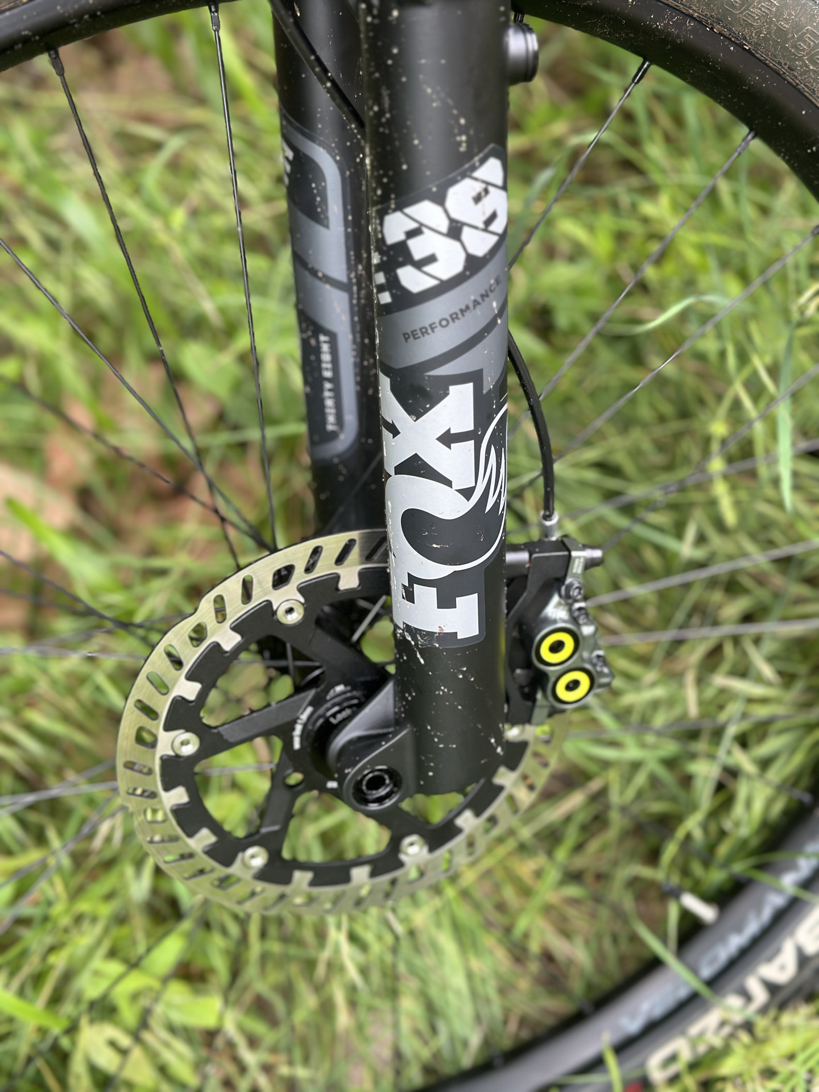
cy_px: 546
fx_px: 1514
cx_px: 410
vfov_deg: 39.7
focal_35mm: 48
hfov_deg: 30.3
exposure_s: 1/201
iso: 80
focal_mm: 6.86
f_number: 1.78
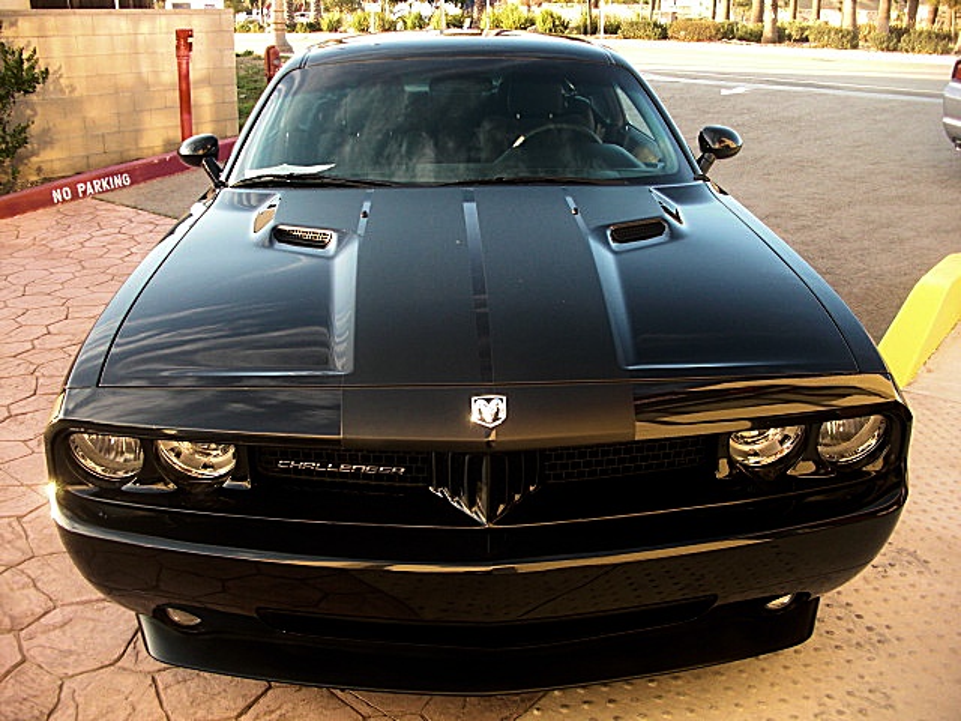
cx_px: 480
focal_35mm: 36
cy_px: 360
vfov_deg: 39.7
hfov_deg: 51.4
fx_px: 999
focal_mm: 6.3
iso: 100
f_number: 2.8
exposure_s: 1/100
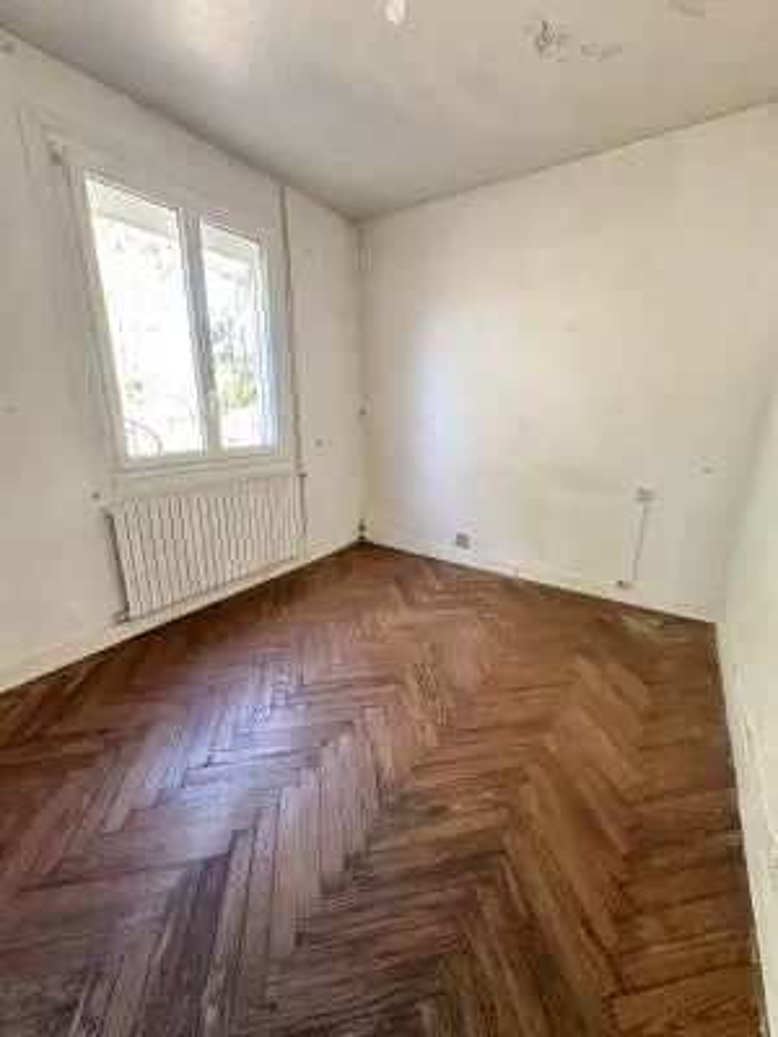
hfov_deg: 85.7
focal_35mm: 14
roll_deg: -0.5
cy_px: 518
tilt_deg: -15.8
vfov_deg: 102.1
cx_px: 389
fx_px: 420
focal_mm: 2.22
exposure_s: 1/99
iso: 320
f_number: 2.2
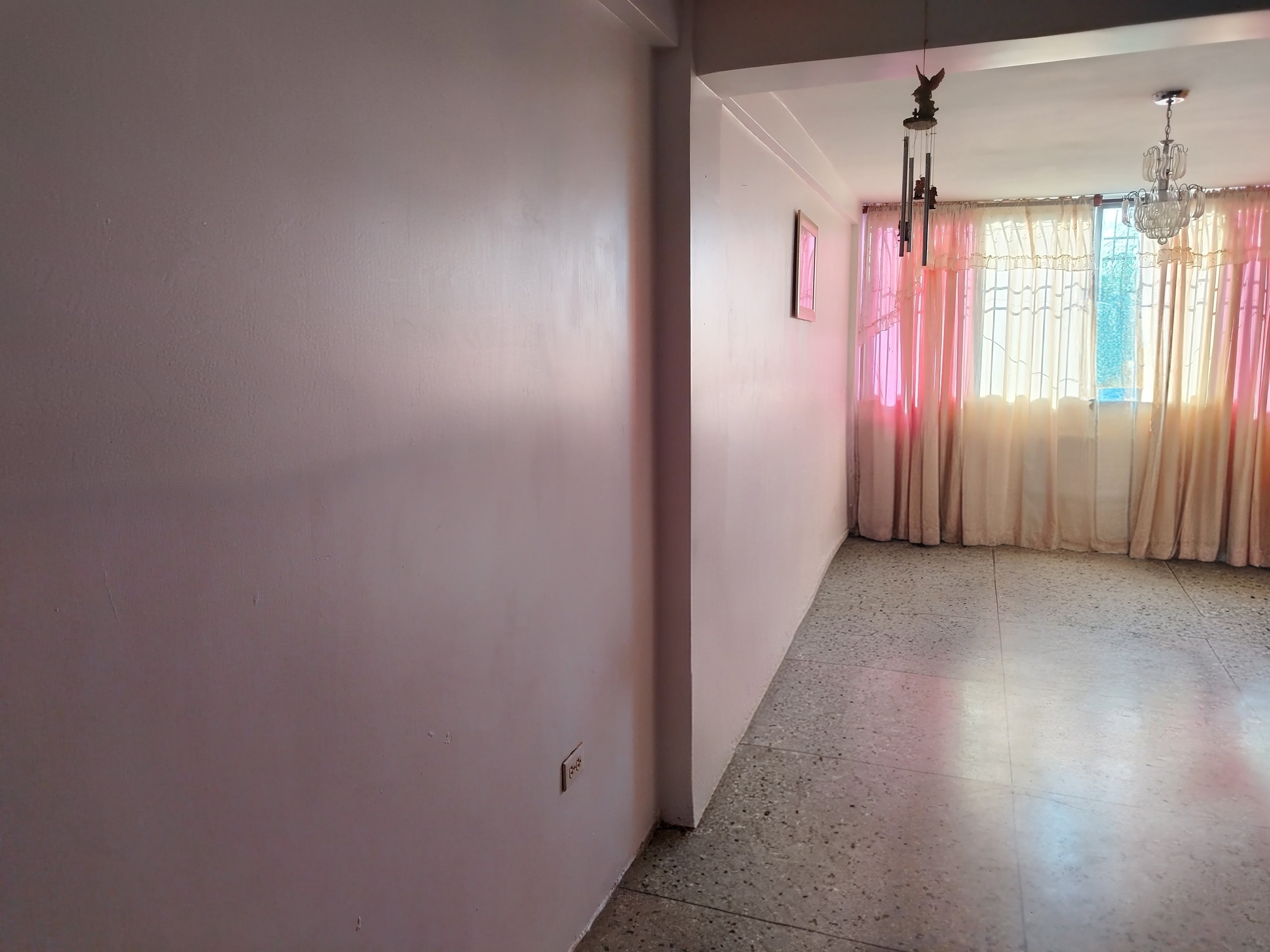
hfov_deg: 71.6
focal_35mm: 24
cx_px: 635
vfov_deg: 56.8
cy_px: 476
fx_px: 881
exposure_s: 1/100
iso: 503
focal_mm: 5.25
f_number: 1.75
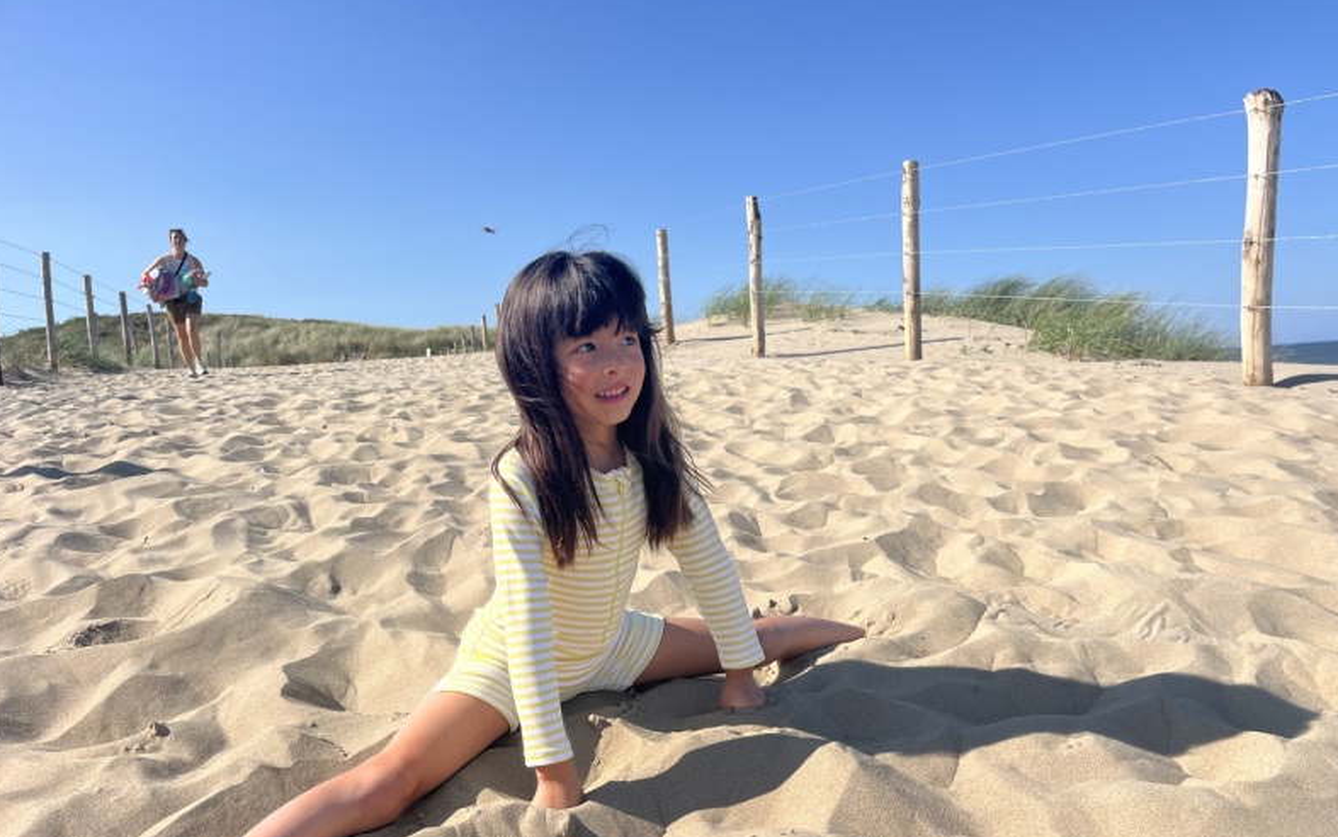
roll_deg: +4.0
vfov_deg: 44.3
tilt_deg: -8.1
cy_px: 502
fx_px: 1021
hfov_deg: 66.5
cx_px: 672
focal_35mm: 28
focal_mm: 5.1
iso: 50
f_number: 1.6
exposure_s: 1/4149
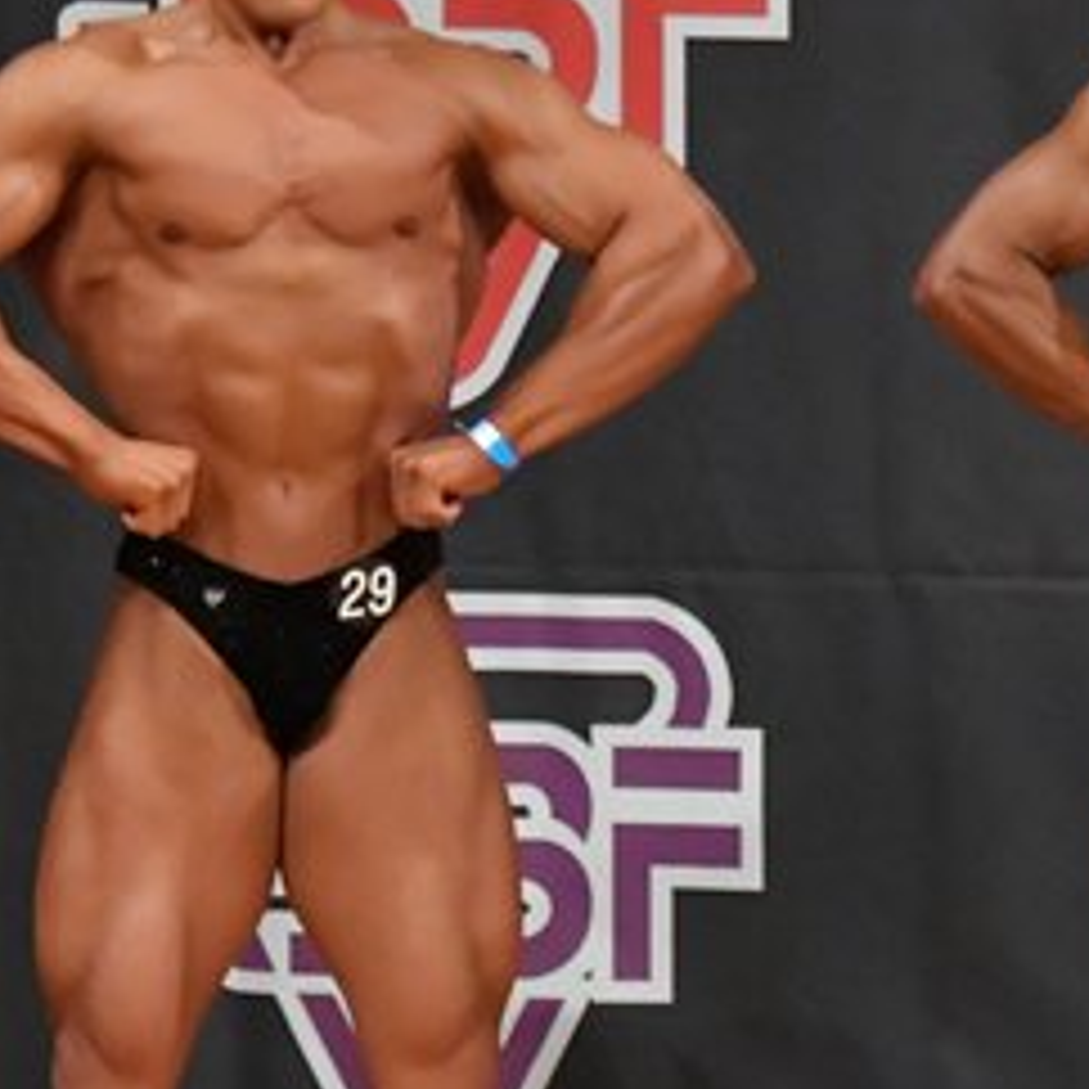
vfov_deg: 2.4
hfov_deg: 2.4
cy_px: 688
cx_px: 371
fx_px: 26125
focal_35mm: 734
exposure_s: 1/400
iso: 9000
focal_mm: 180
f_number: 5.6
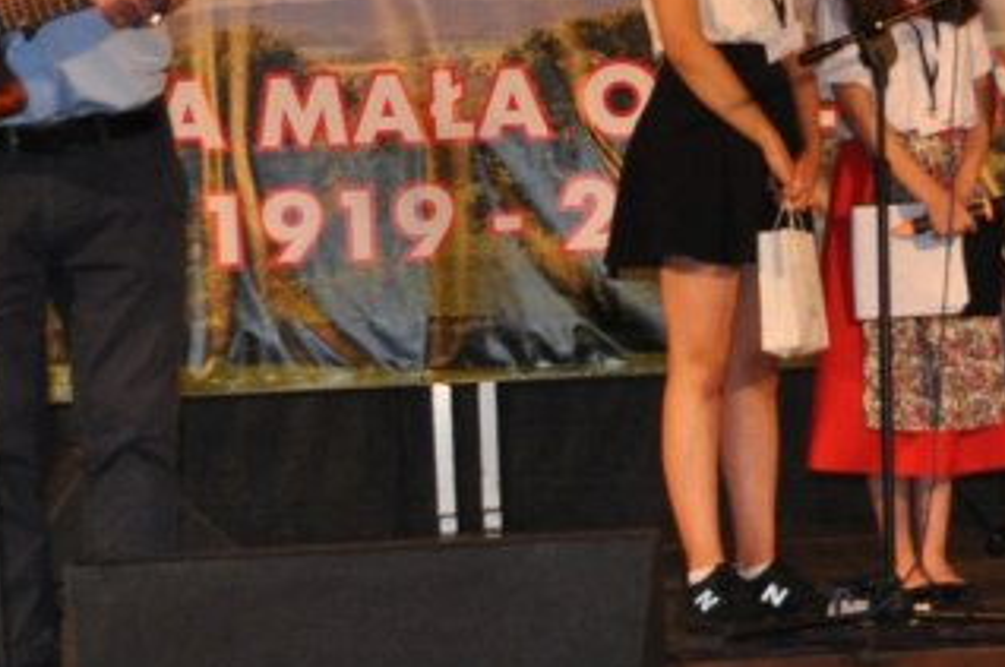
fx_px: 3791
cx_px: 1041
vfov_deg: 10.1
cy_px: 299
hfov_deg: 14.8
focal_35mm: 136
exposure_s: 1/60
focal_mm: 24
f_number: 4
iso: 800
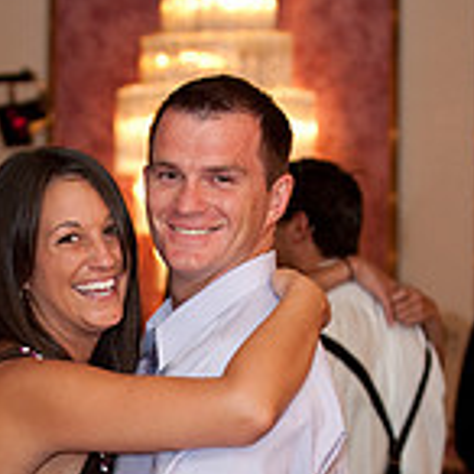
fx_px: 2835
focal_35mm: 183
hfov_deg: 9.5
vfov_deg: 9.4
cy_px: 558
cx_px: 115
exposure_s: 1/60
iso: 1600
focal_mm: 70
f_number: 4
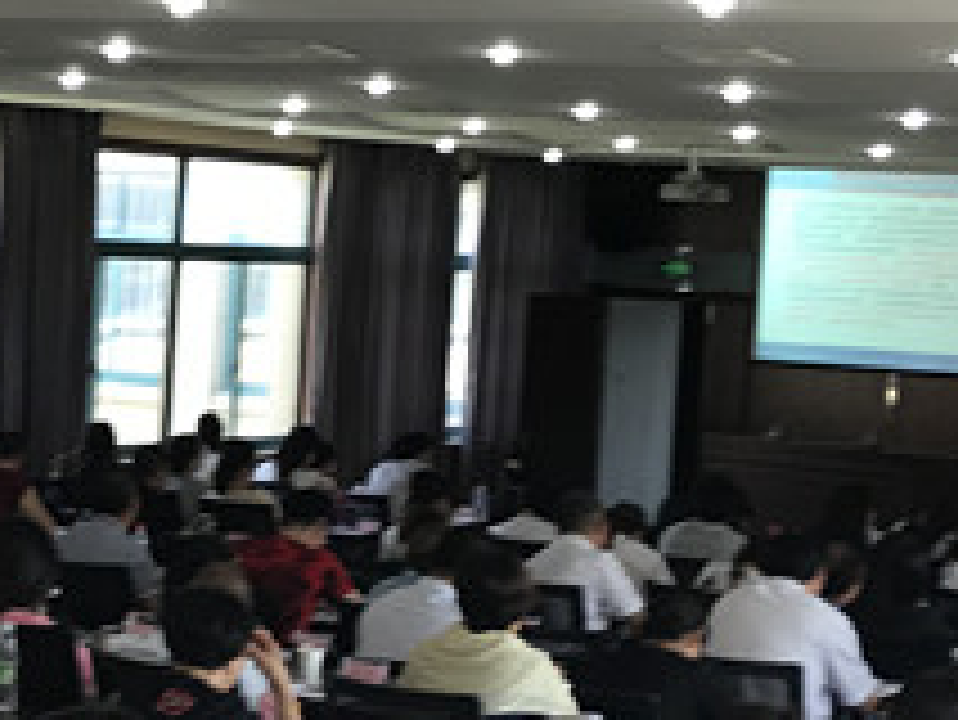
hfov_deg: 18.4
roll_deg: -2.9
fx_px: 2908
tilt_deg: -4.1
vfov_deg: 14.1
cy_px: 450
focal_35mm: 105
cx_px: 121
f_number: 1.8
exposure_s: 1/50
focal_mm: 3.99
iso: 20
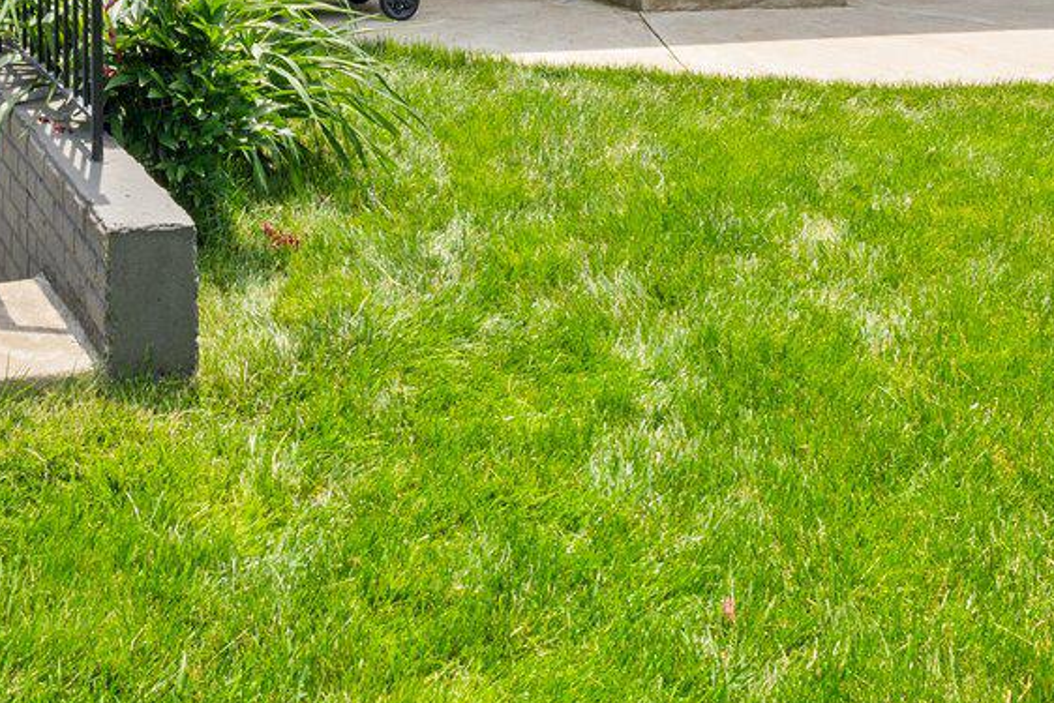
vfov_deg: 21.2
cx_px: 218
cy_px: -426
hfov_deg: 37.5
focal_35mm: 51
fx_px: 1493
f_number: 13
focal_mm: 14
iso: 200
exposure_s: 1/125
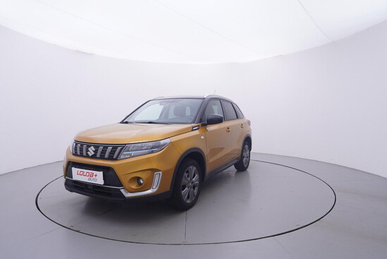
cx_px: 194
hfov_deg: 77.3
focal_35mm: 22
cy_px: 130
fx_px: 242
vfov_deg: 56.2
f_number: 5
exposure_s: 1/80
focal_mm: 15
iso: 200
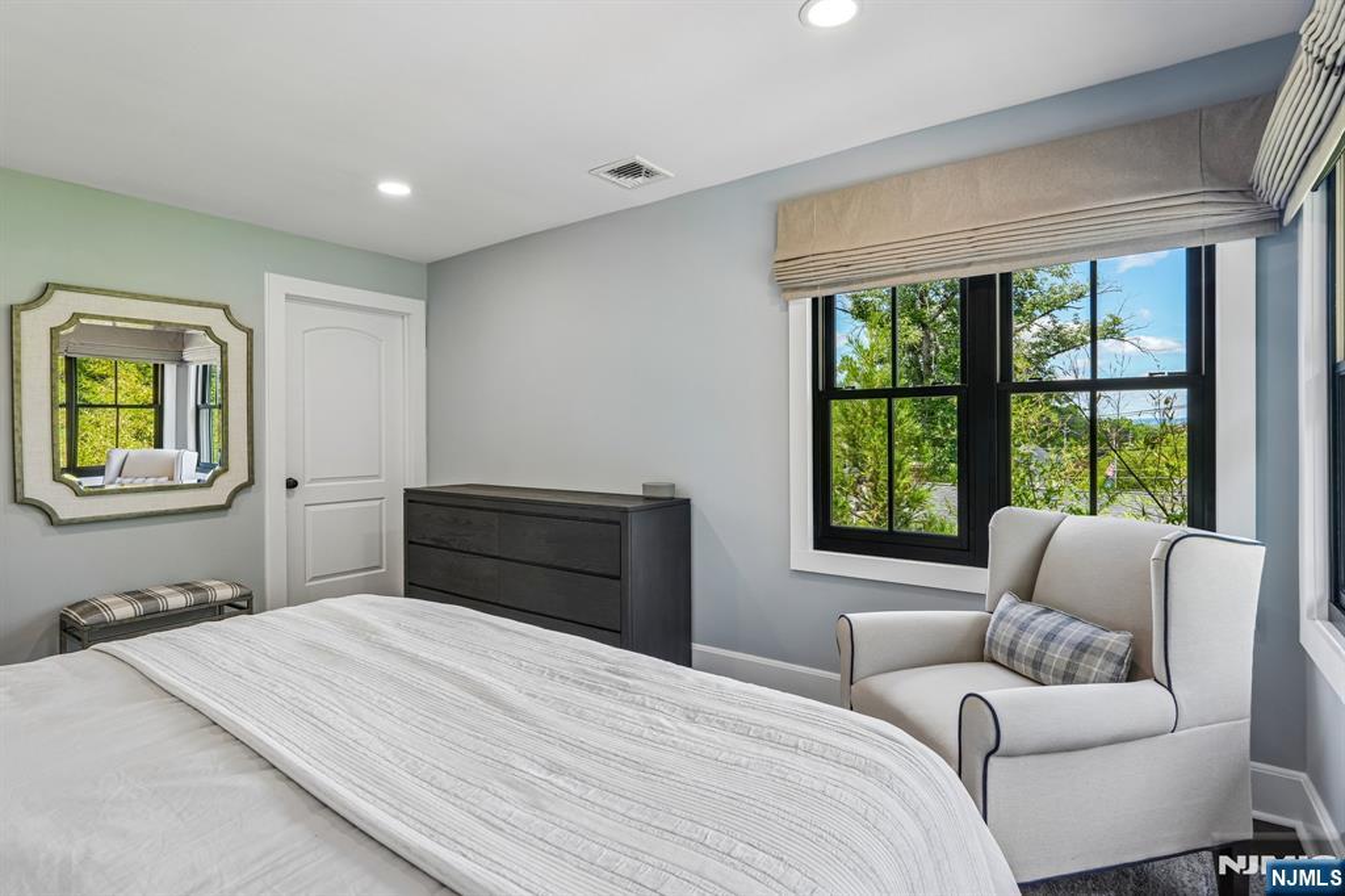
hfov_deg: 91.6
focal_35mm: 18
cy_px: 448
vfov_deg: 68.8
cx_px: 672
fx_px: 654
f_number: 9
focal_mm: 17.5
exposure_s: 1/30
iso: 200
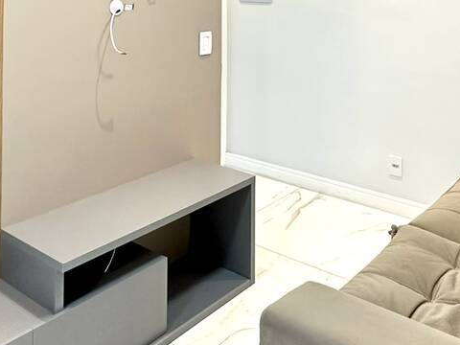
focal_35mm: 42
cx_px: 271
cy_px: -34
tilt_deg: +0.5
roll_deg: -0.5
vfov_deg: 30.7
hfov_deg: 44.6
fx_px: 558
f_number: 2.2
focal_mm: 2.22
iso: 250
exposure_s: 1/120
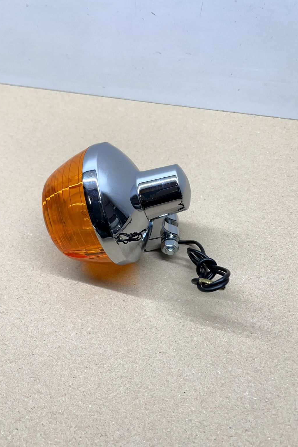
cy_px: 229
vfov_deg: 65.5
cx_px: 138
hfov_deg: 46.4
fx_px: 348
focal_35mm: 28
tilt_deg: -50.2
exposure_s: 1/100
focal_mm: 4.2
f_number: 1.6
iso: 50
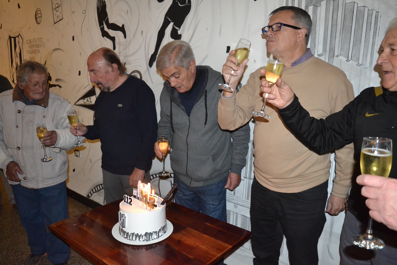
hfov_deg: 67.4
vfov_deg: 47.9
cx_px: 198
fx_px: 298
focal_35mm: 27
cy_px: 132
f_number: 3.5
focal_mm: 18
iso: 3200
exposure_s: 1/60
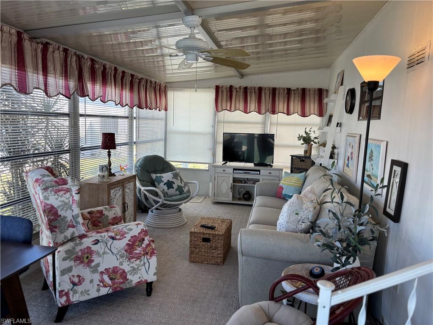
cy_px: 162
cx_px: 216
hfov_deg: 67.3
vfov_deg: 53.1
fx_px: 325
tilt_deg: -7.5
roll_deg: -1.8
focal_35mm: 26
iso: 64
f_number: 1.6
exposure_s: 1/120
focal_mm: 5.96
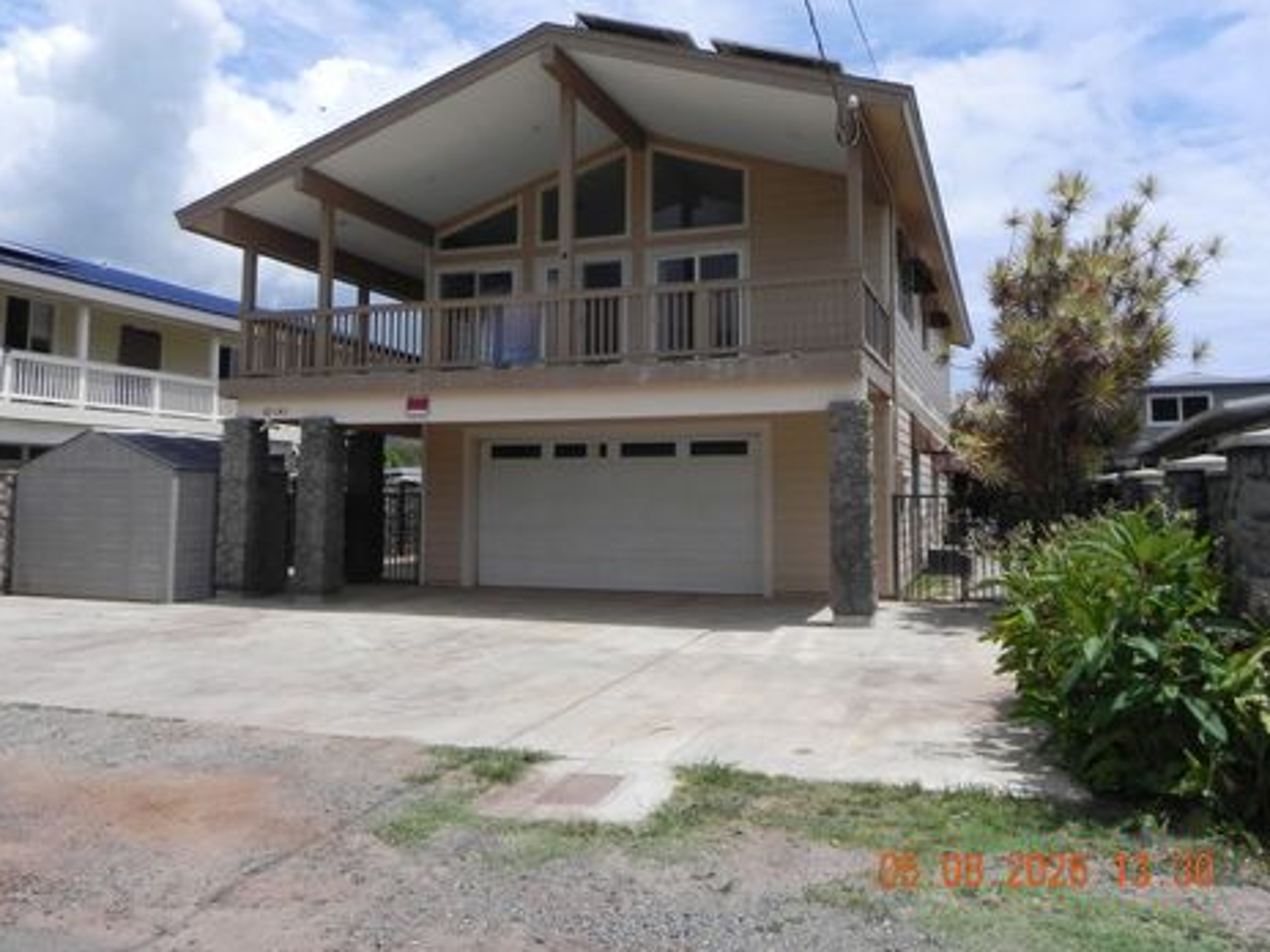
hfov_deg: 63.4
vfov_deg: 49.7
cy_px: 464
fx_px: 1027
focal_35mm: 28
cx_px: 616
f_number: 8
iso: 160
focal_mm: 4.6
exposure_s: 1/510
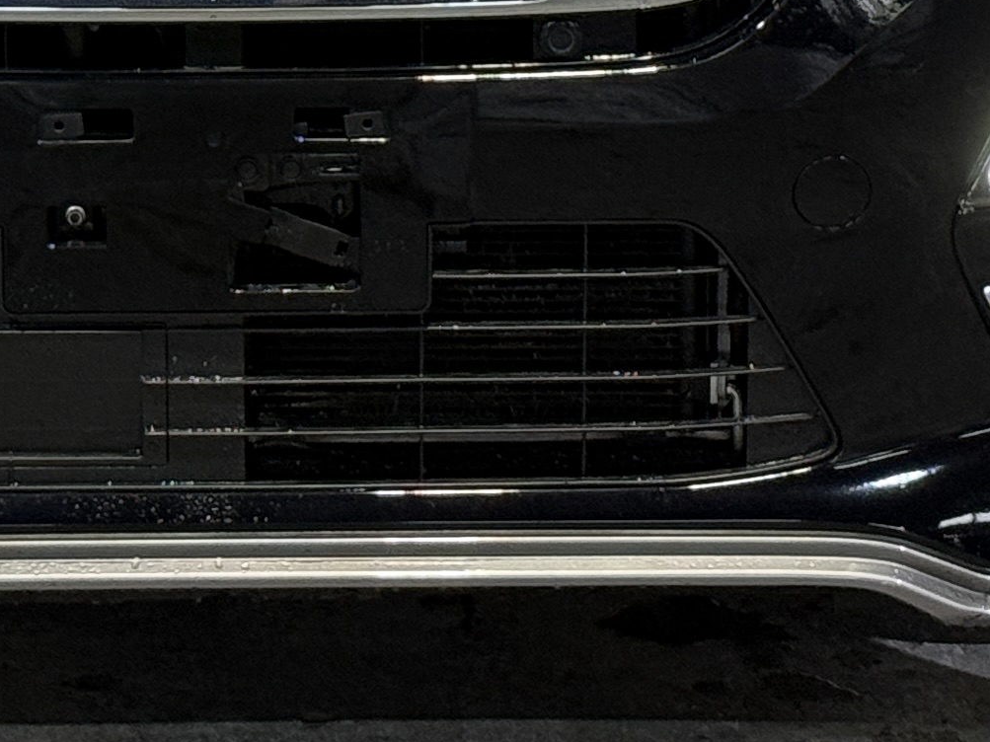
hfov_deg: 10.2
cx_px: 217
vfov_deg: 7.5
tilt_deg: -9.5
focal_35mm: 193
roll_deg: -0.1
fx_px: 5519
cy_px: -588
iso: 160
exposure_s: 1/60
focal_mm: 6.76
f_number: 1.78
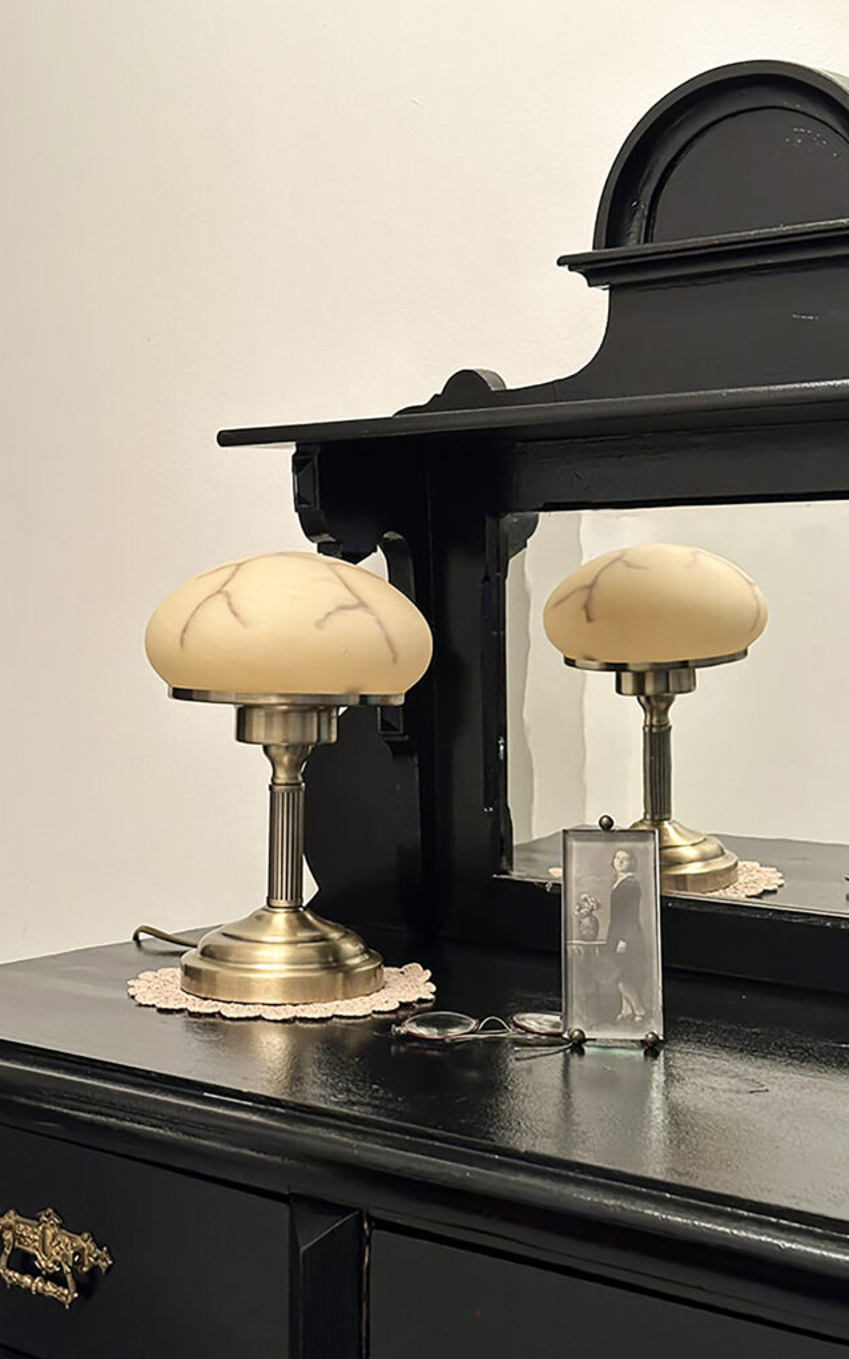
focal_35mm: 51
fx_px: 1890
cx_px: 397
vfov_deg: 39.6
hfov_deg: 25.3
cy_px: 680
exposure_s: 1/50
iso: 200
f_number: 1.78
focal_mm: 6.86
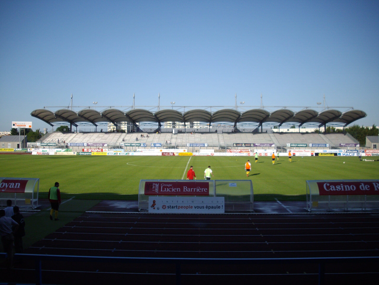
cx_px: 190
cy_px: 142
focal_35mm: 37
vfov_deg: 38.7
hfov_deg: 50.1
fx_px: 405
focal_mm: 6.2
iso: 80
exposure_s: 1/320
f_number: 5.6
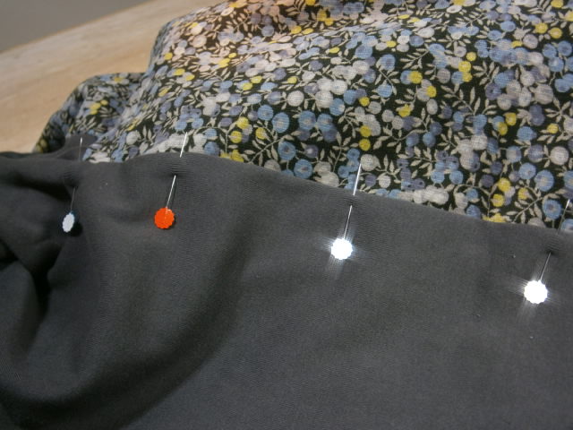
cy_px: 215
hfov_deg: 40.4
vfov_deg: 30.9
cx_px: 286
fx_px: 778
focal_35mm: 47
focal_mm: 8.3
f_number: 3.4
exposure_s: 1/13
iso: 125
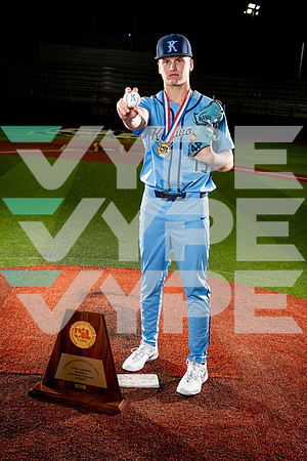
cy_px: 230
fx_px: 601
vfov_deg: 41.9
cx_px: 154
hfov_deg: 28.6
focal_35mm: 47
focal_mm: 47
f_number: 5.6
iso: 800
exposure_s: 1/250
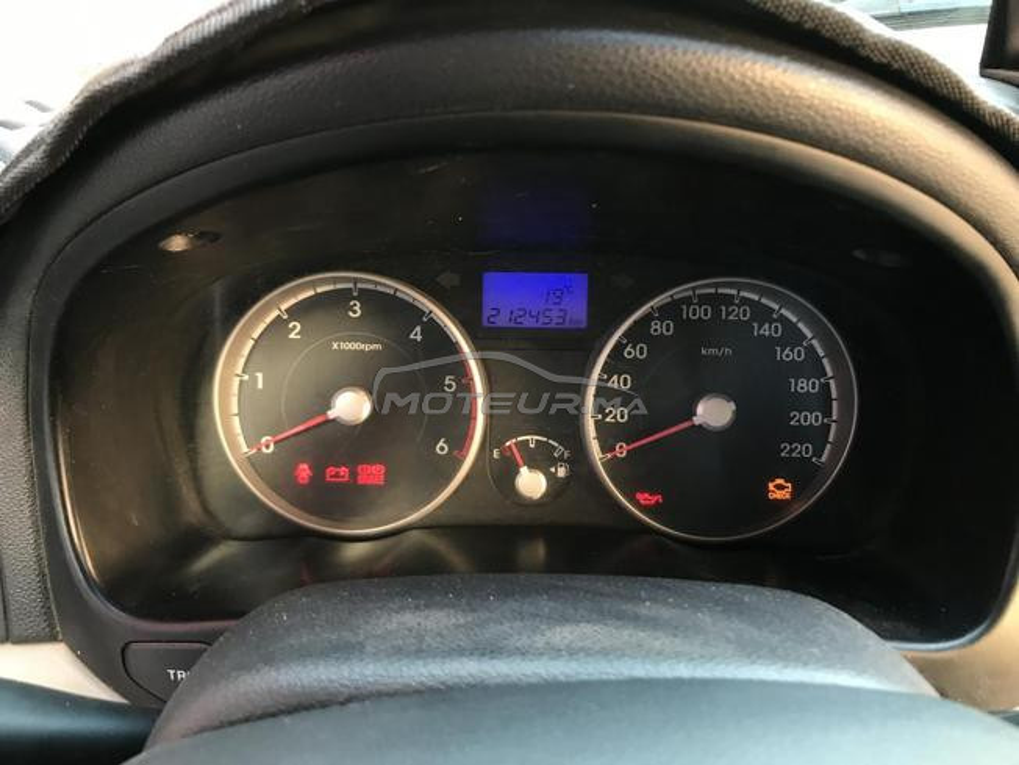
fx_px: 824
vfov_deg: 49.7
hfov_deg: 63.4
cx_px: 510
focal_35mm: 28
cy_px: 382
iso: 40
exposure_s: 1/20
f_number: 1.8
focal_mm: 3.99
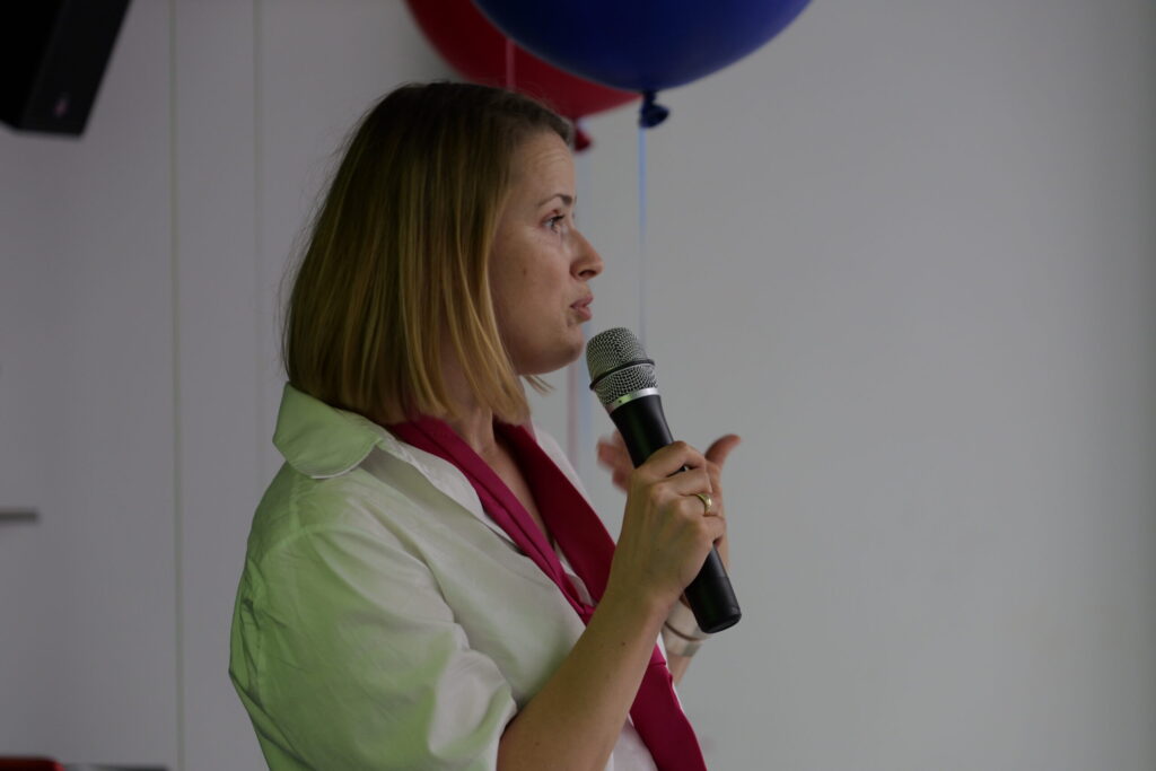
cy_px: 386
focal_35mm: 105
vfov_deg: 13.0
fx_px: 3372
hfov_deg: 19.5
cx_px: 578
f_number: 4
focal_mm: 105
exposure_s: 1/50
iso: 800
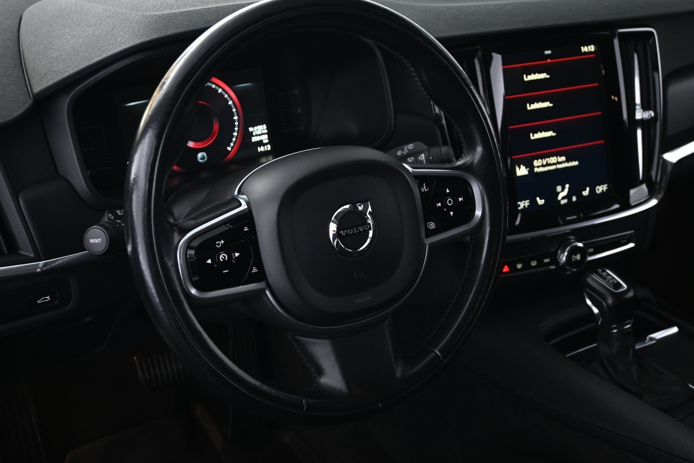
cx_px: 347
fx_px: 867
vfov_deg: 29.9
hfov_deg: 43.6
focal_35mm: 45
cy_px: 232
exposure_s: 1/8
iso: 1600
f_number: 4.8
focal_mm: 30
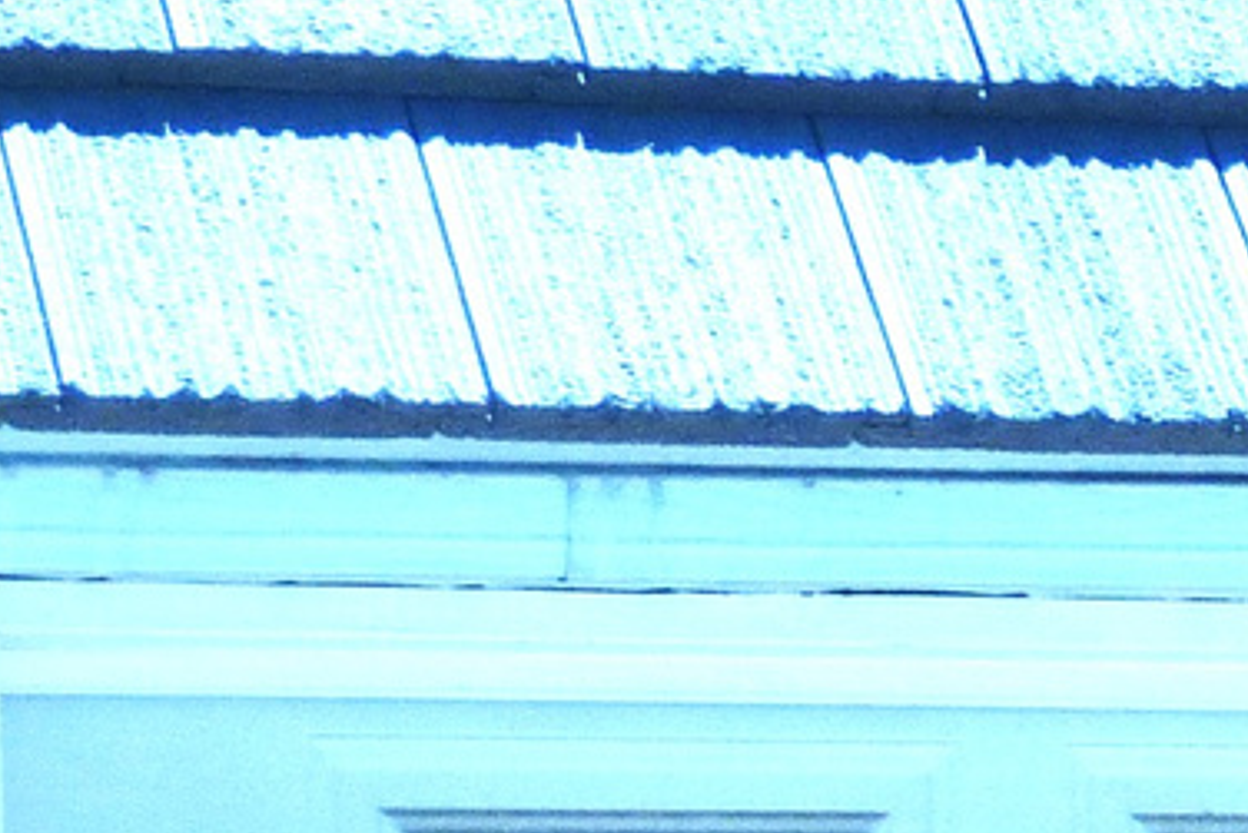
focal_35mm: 272
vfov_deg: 5.0
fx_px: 9432
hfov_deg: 7.5
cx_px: 1523
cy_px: 1261
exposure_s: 1/800
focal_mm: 8.6
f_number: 4
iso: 100
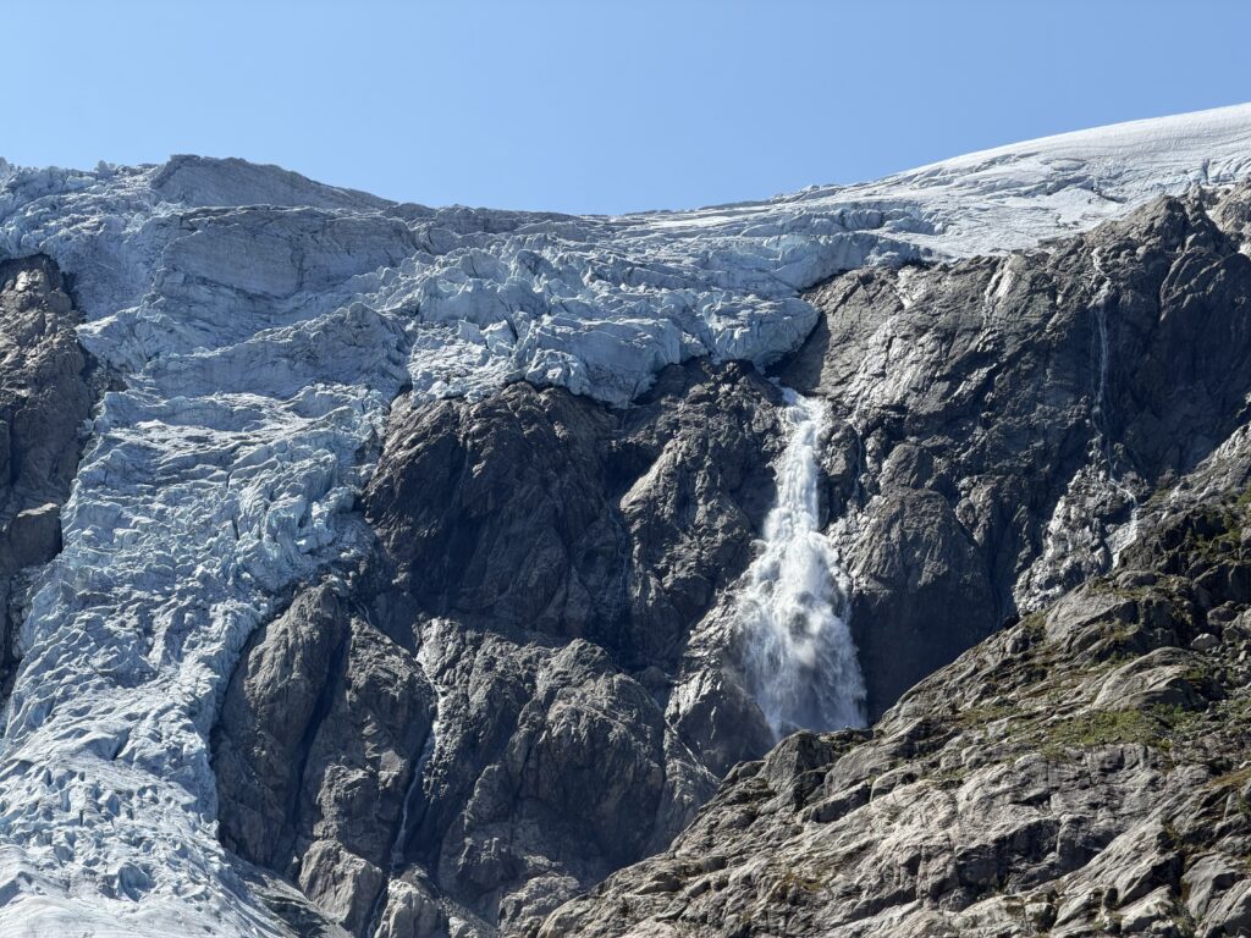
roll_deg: -2.7
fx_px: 3614
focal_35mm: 100
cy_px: 469
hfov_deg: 19.6
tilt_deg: +18.8
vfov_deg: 14.8
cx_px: 626
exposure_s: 1/638
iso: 20
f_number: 2.8
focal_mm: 16.89
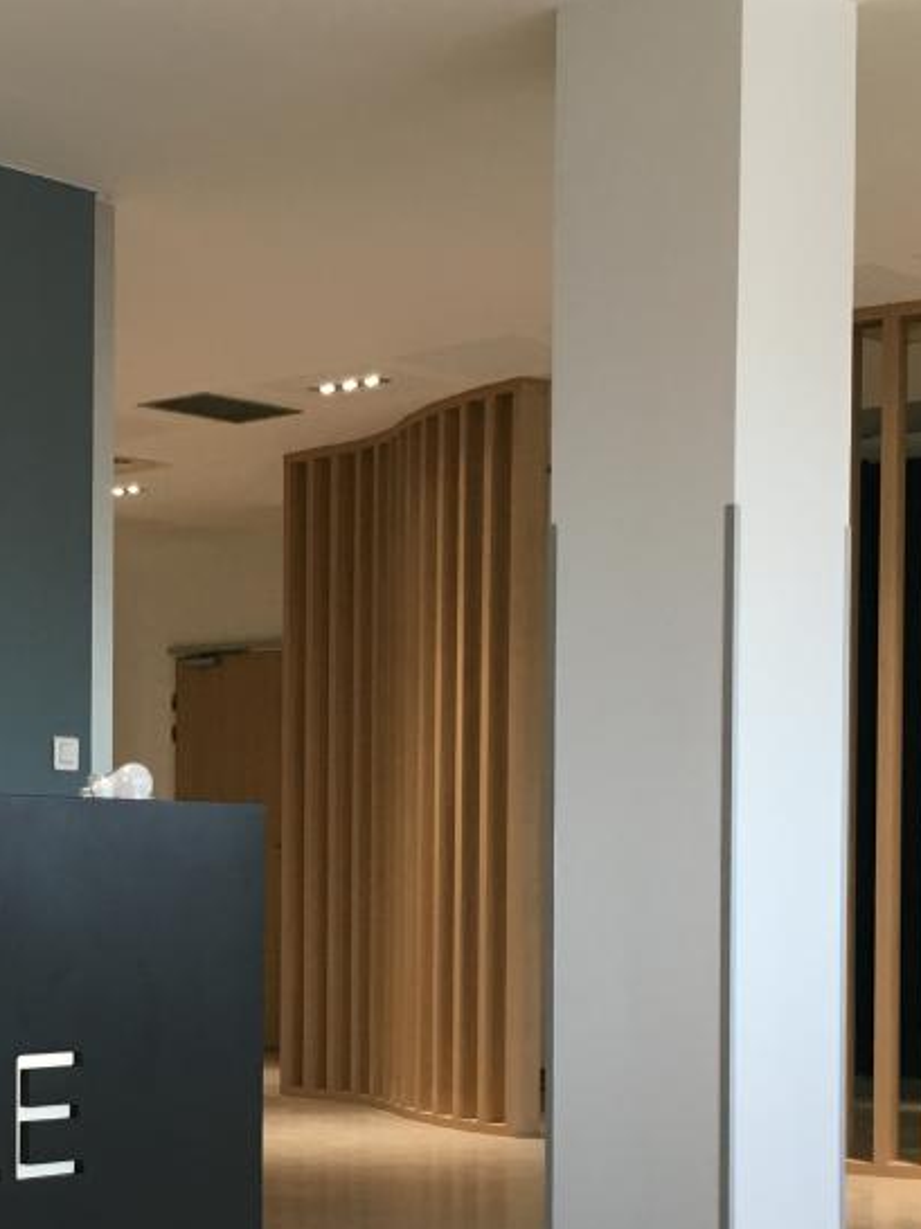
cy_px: 932
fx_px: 2414
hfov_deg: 21.1
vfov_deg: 28.1
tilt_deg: +0.4
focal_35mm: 68
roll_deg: +0.0
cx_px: 65
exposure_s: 1/33
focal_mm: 4.15
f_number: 2.2
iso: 50
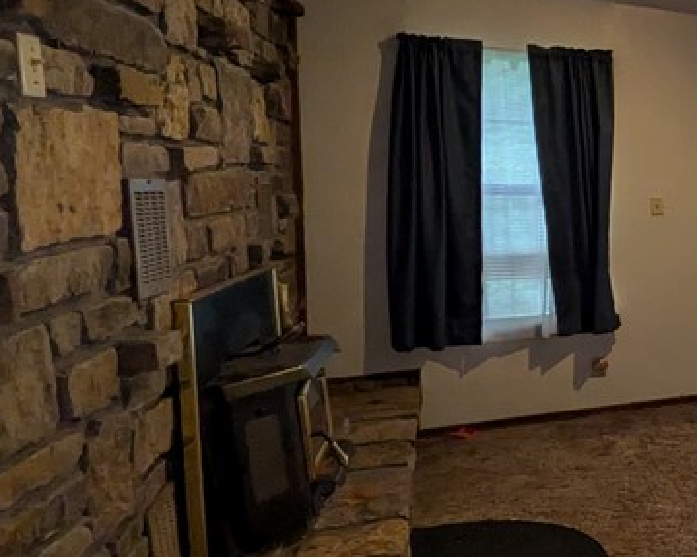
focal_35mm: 39
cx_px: 972
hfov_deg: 31.5
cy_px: 235
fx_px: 804
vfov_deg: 38.1
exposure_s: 1/24
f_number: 2.2
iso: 186
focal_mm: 1.83
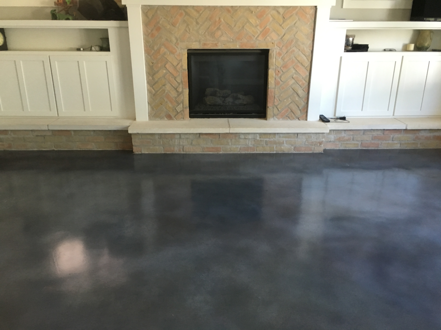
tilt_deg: -19.4
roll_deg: +0.0
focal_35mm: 29
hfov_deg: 61.7
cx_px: 220
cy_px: 165
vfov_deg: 48.2
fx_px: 369
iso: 160
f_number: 2.2
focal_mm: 4.15
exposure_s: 1/30
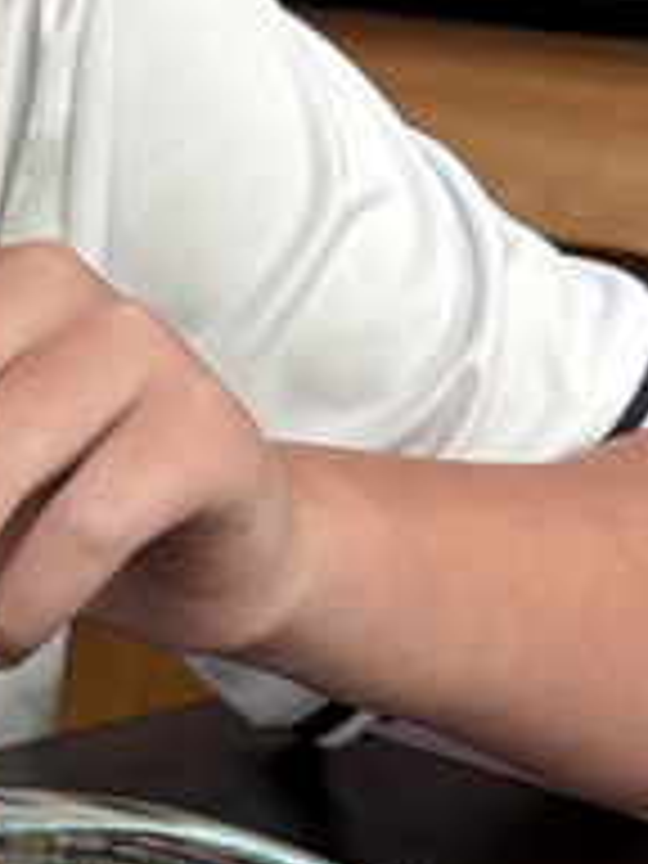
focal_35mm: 128
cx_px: -284
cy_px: 680
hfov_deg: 11.2
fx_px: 3195
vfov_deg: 15.3
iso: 320
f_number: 1.78
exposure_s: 1/60
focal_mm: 6.76
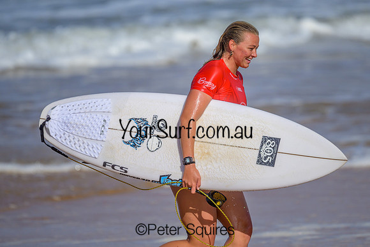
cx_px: 186
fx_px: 10021
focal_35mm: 975
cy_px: 97
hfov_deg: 2.1
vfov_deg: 1.4
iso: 200
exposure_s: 1/3200
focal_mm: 800
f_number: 6.3
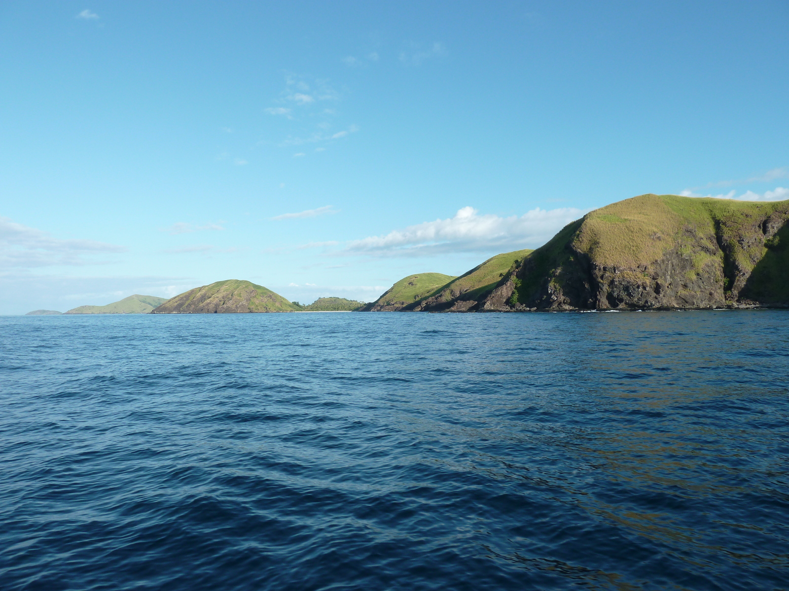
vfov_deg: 54.9
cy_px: 296
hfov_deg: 69.4
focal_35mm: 25
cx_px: 394
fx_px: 570
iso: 80
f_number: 4
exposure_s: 1/400
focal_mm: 4.1
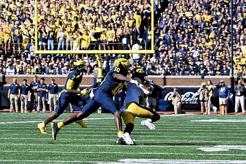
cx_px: 123
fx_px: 1791
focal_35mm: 262
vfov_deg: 5.2
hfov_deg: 7.9
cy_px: 82
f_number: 5
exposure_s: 1/1250
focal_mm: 175
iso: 320
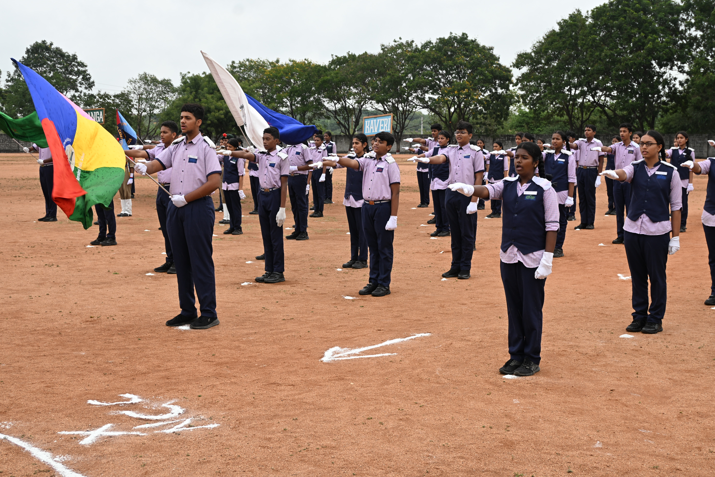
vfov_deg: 29.4
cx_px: 358
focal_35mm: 46
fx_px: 909
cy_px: 238
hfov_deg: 43.0
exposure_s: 1/160
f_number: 6.3
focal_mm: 30.5
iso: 100
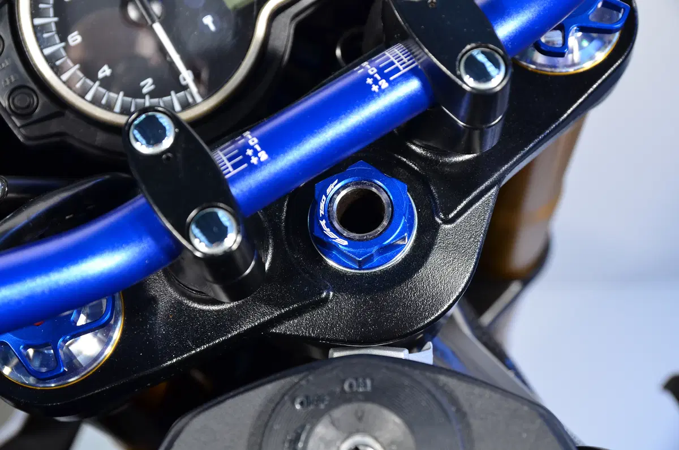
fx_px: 1129
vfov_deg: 22.5
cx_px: 340
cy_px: 225
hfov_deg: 33.5
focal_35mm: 60
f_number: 4
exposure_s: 1/60
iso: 400
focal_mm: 40
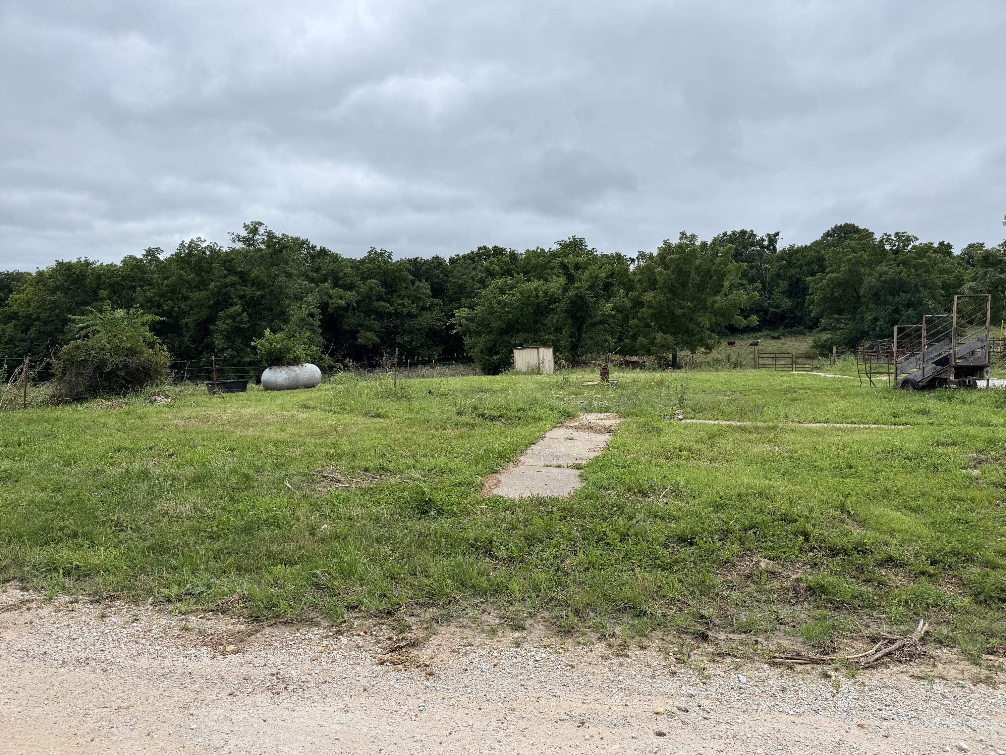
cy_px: 378
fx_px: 697
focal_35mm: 24
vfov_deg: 56.8
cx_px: 503
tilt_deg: -3.9
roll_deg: -2.1
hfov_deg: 71.6
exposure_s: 1/2331
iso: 80
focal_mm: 6.76
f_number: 1.78
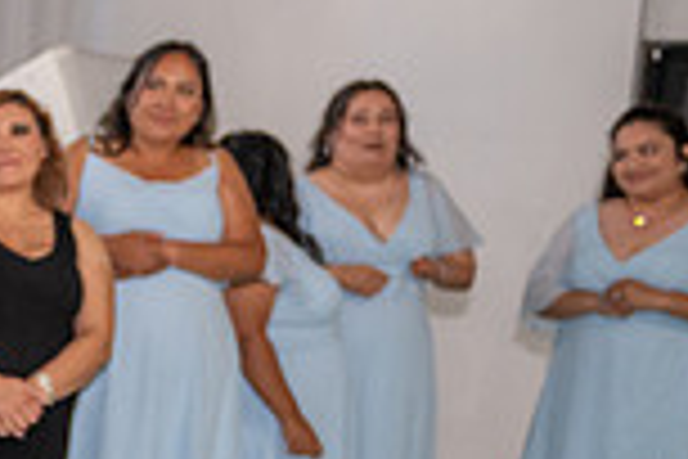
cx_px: -647
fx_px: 1987
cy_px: 383
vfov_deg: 13.1
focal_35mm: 104
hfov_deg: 15.9
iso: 1000
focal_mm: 24
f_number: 3.2
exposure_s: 1/160
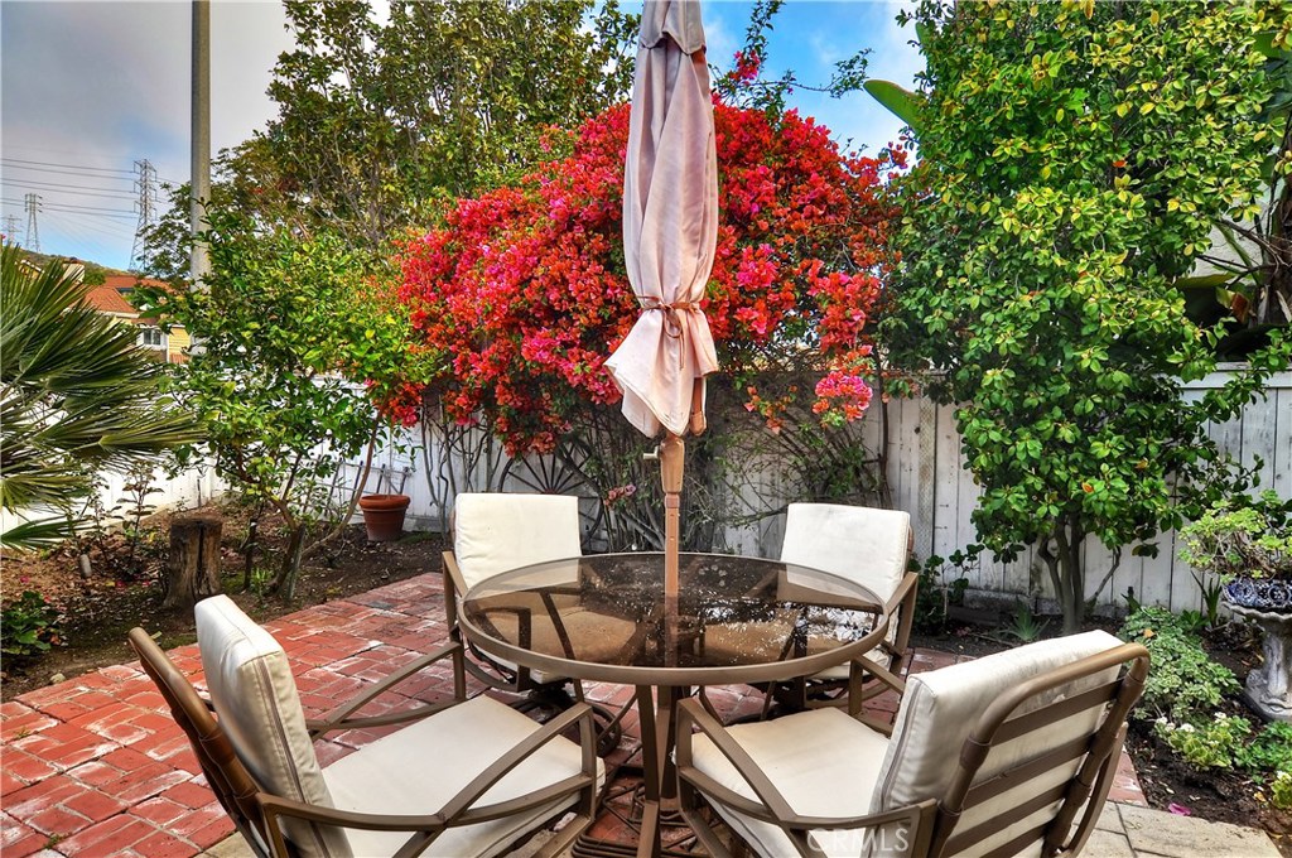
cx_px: 646
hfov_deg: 90.1
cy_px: 429
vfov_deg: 67.2
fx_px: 645
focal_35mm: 18
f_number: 7.1
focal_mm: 12
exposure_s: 1/200
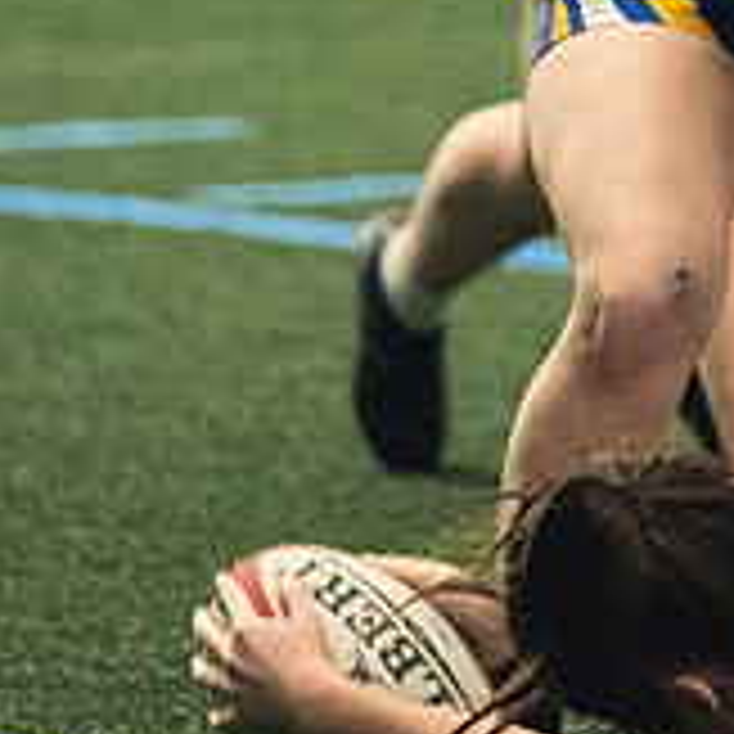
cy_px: 261
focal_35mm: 773
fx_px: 18544
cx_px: 793
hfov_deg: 2.3
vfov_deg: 2.3
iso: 10000
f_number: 2.8
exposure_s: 1/500
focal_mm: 170
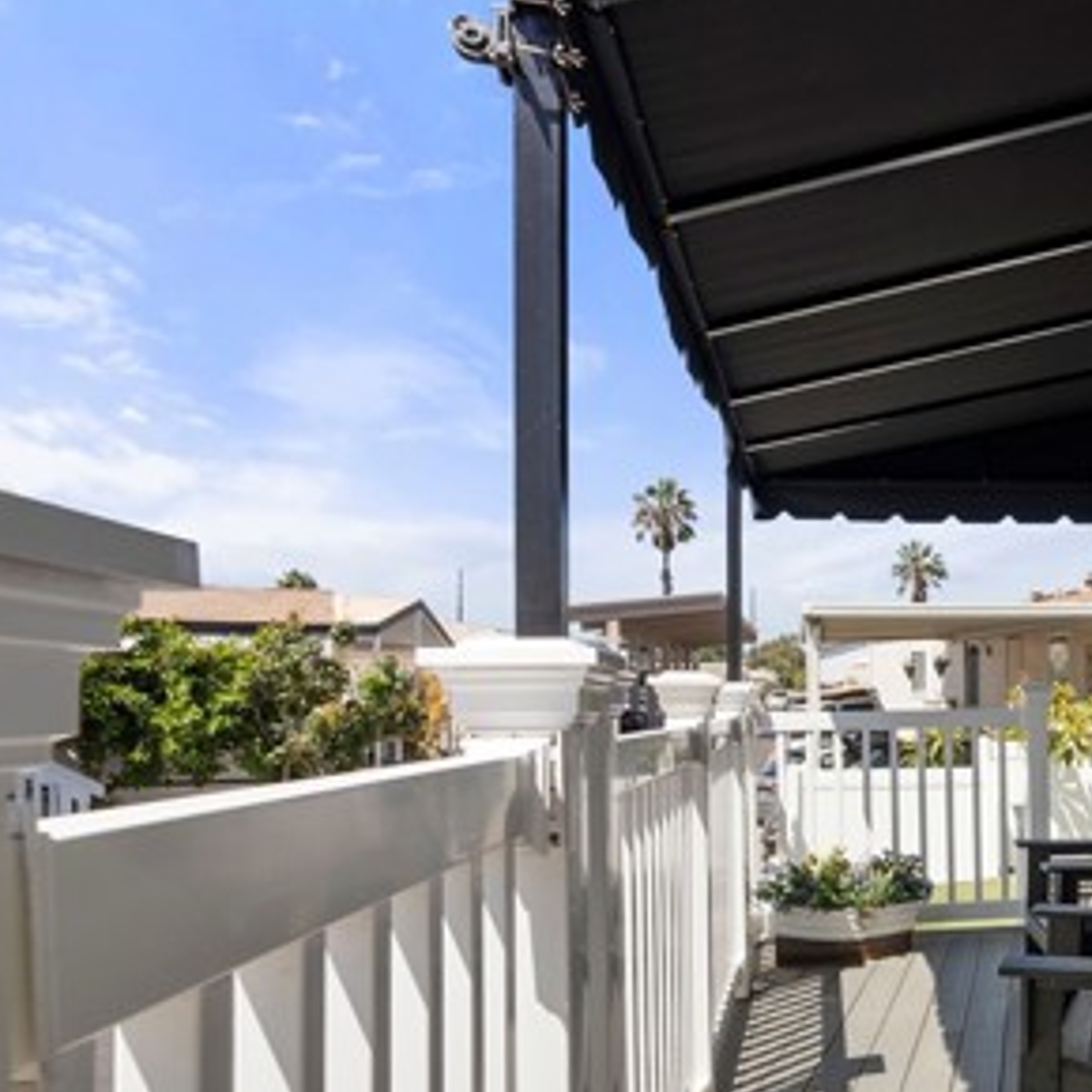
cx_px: 1164
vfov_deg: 53.4
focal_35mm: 30
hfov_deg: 43.6
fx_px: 1071
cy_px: 691
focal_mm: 16
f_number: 9
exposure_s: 1/250
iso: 320
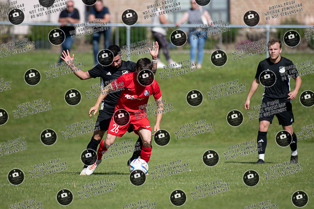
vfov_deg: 2.3
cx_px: 159
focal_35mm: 596
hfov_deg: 3.5
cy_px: 99
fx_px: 5199
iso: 360
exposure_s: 1/1600
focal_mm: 500
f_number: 5.6
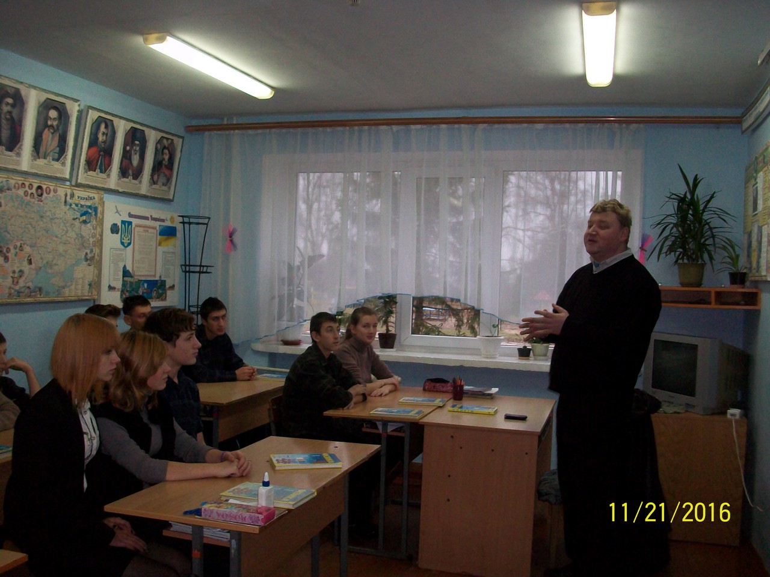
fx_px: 756
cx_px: 385
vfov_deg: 41.8
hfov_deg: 54.0
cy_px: 288
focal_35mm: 34
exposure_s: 1/60
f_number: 2.8
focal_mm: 5.7
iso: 160
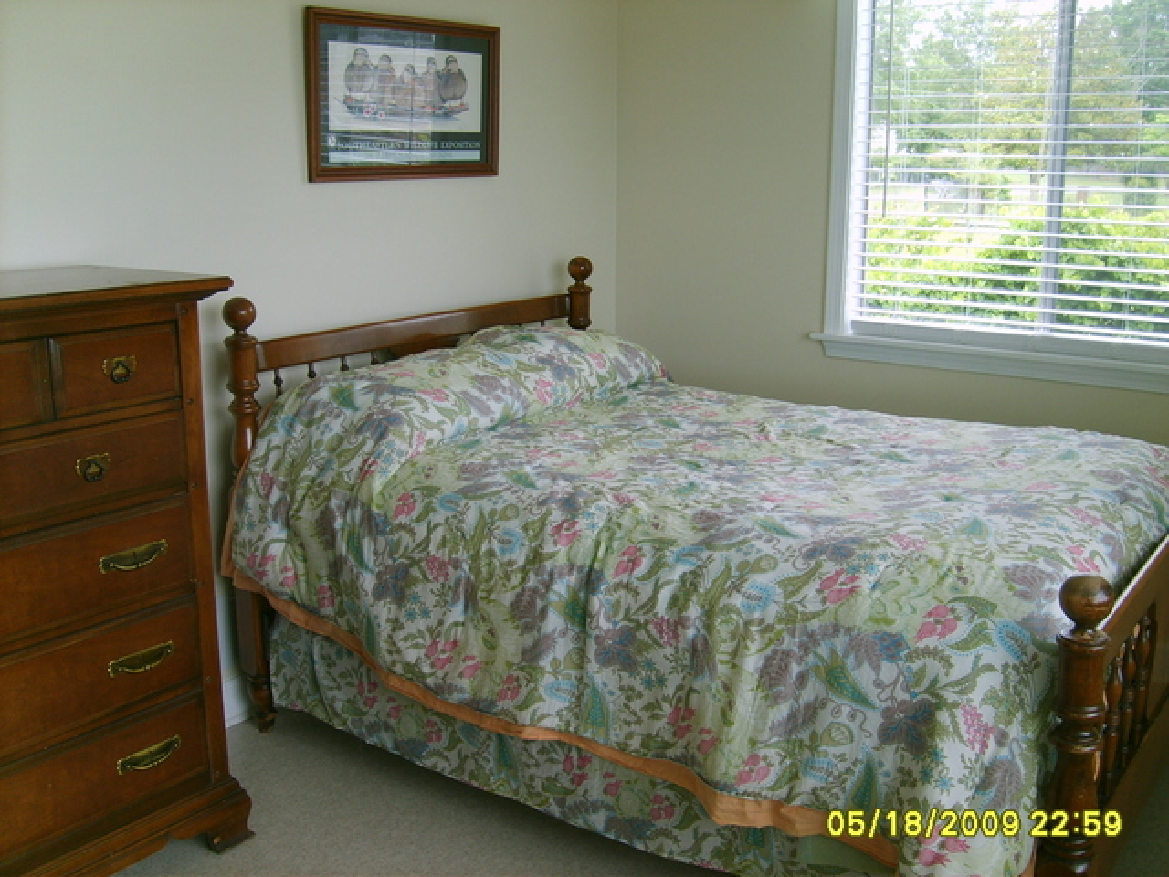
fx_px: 1182
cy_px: 438
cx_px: 584
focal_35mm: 35
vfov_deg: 40.7
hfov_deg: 52.6
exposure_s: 1/60
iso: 50
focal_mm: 5.8
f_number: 2.8
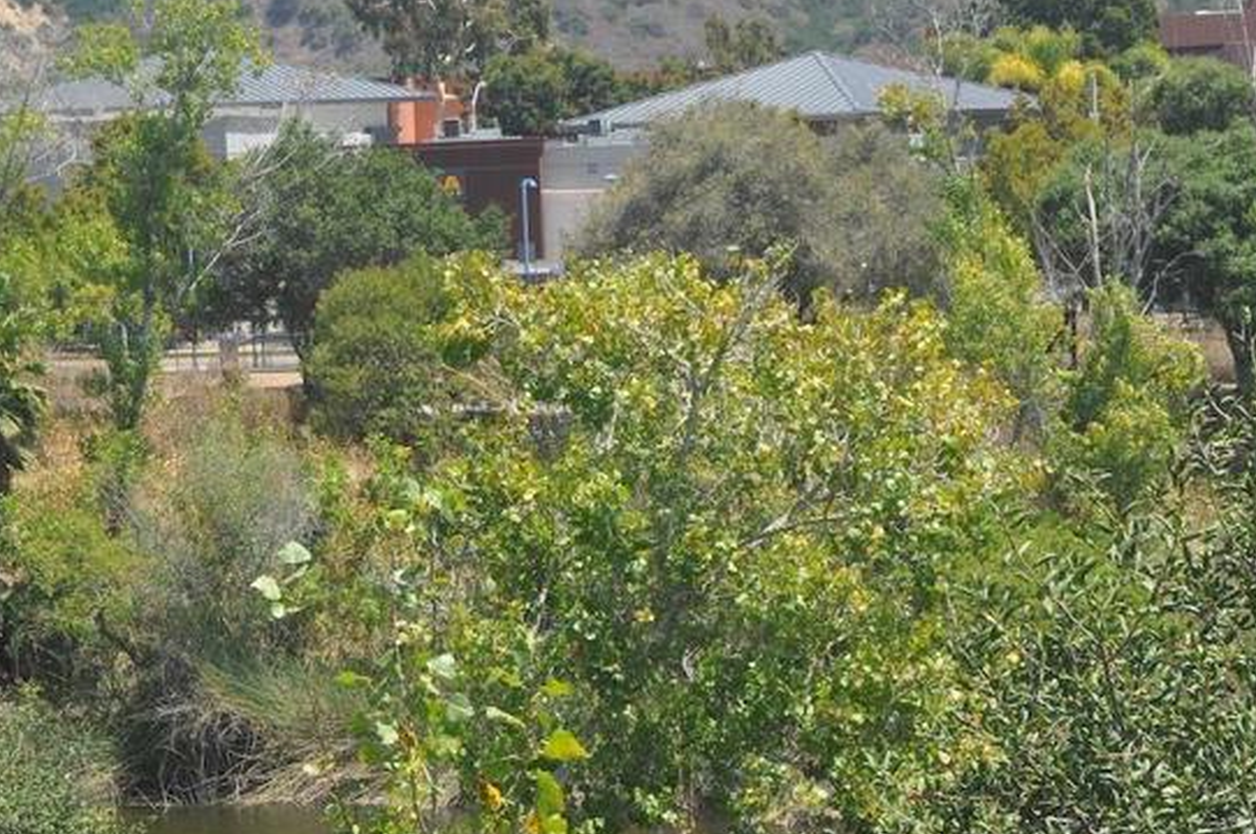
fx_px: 4147
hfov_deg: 17.2
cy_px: 704
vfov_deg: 11.4
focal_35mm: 119
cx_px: 426
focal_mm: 42
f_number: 11
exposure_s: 1/125
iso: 200
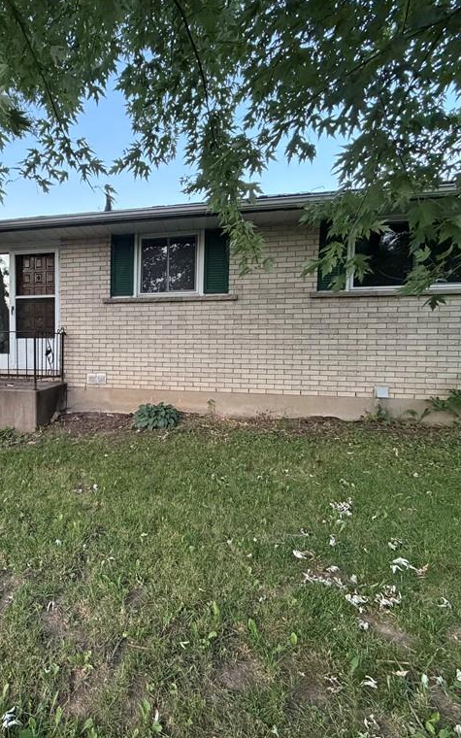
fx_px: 402
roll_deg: +0.5
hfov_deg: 55.8
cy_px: 367
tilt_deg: -3.7
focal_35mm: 20
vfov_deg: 85.1
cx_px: 98
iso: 320
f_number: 2.2
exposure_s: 1/82
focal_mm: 2.22
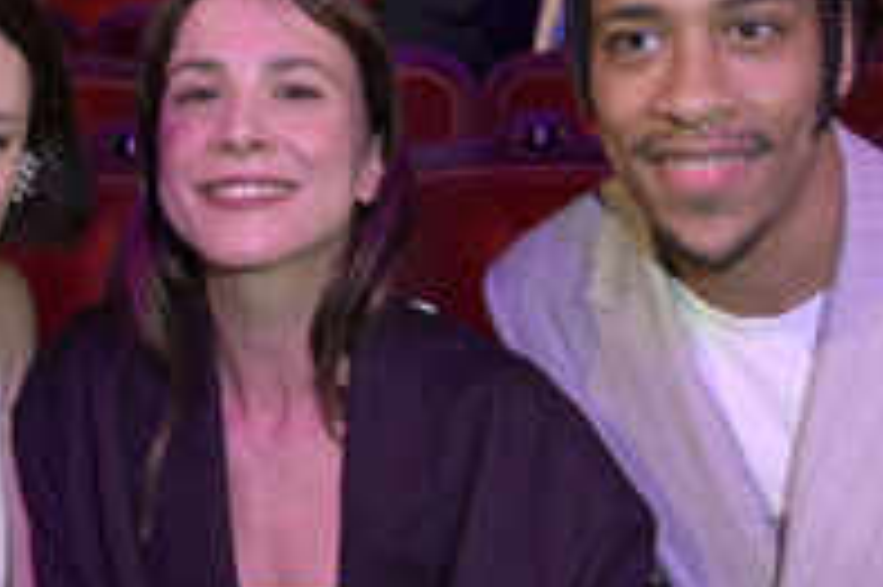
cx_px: 356
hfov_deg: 36.2
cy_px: 305
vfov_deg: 24.6
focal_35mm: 55
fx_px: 1348
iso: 2000
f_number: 5.6
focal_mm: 24
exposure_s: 1/80
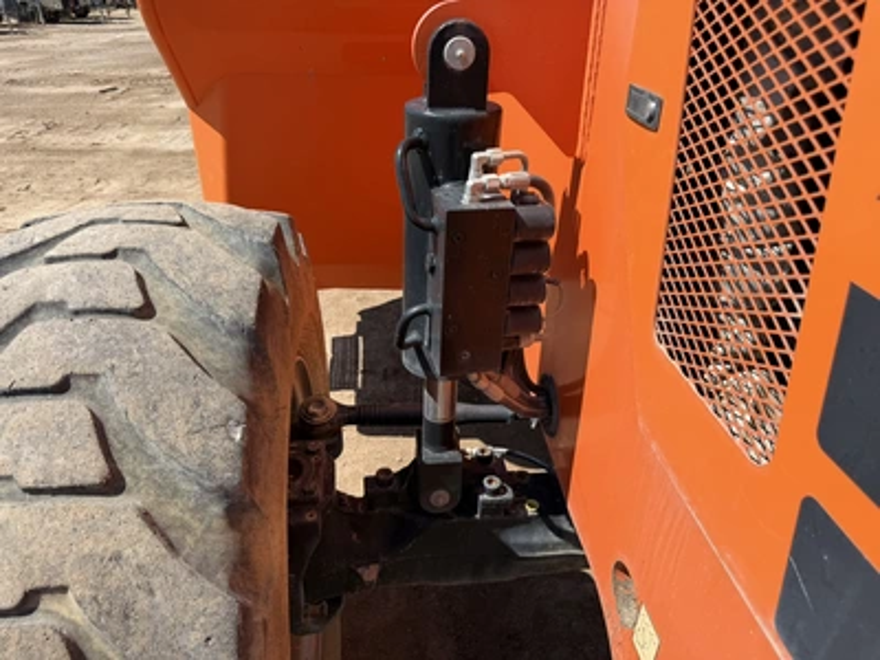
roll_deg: -0.4
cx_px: 440
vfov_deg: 56.8
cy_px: 330
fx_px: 610
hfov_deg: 71.6
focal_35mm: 24
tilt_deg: -30.8
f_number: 1.78
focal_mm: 6.76
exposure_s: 1/3145
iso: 80
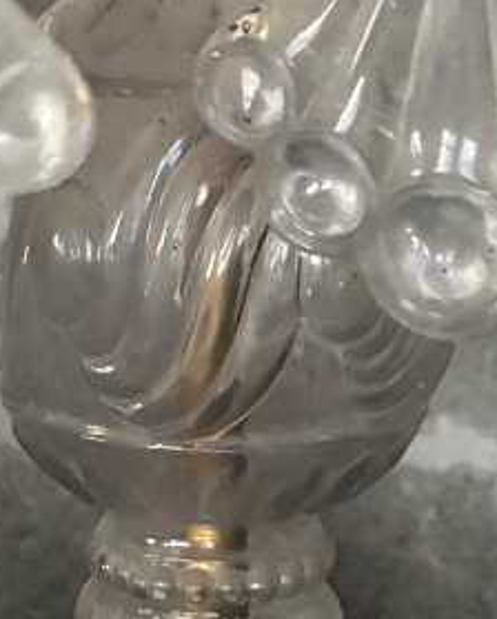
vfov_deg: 14.8
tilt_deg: +11.6
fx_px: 2000
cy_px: -570
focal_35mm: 109
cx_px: 237
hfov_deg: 14.2
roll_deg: -2.0
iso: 640
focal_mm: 5.96
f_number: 1.6
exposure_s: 1/32
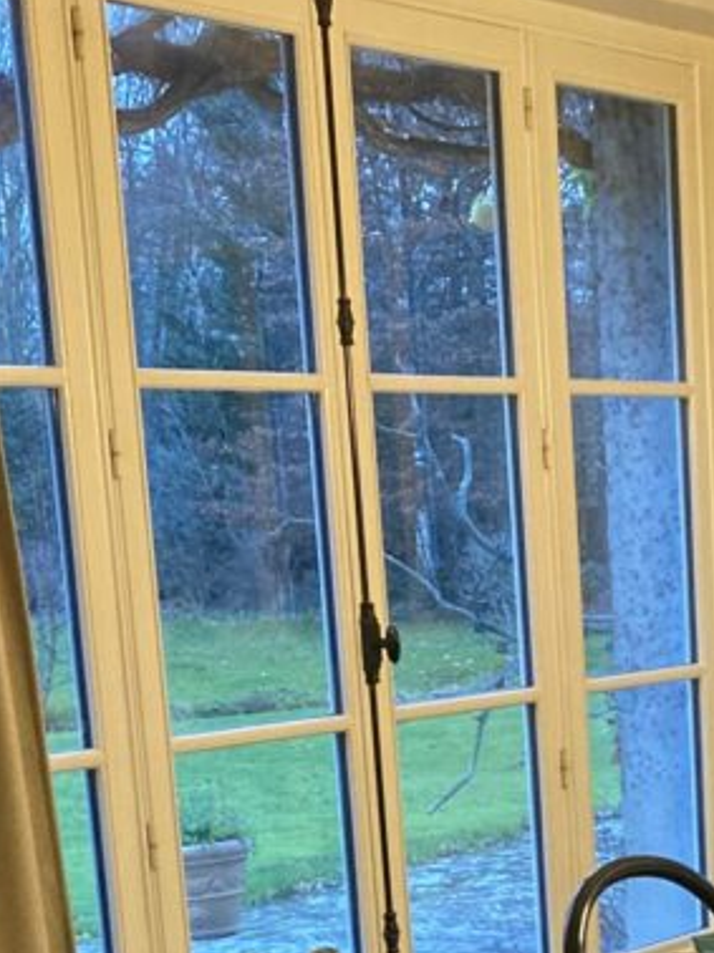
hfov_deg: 16.2
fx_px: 2450
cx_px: 759
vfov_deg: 20.9
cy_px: 1059
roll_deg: +1.4
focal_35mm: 89
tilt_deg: -12.2
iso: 320
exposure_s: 1/50
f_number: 1.8
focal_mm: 3.99
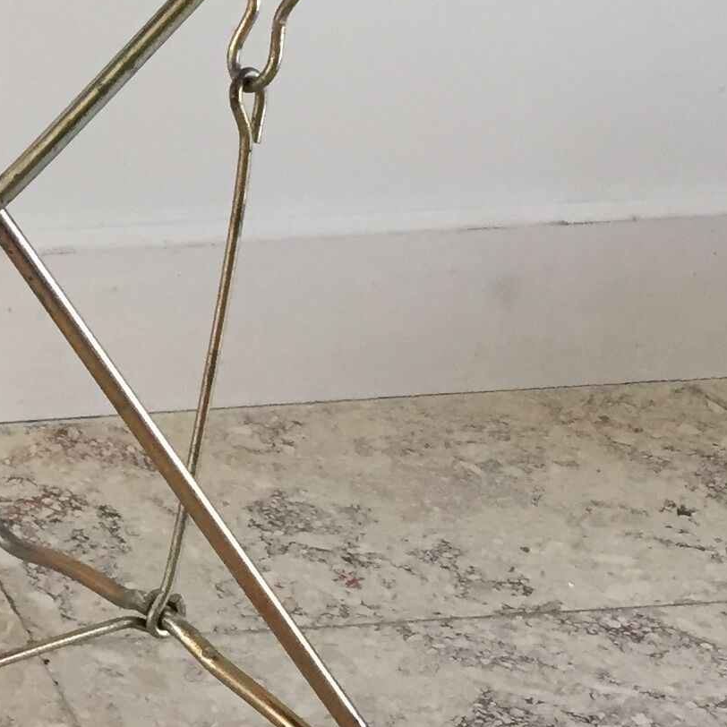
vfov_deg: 16.8
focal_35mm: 103
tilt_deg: -15.9
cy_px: 170
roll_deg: +1.7
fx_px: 2447
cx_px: -249
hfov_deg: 15.9
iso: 50
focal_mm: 4.15
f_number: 2.2
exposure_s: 1/33
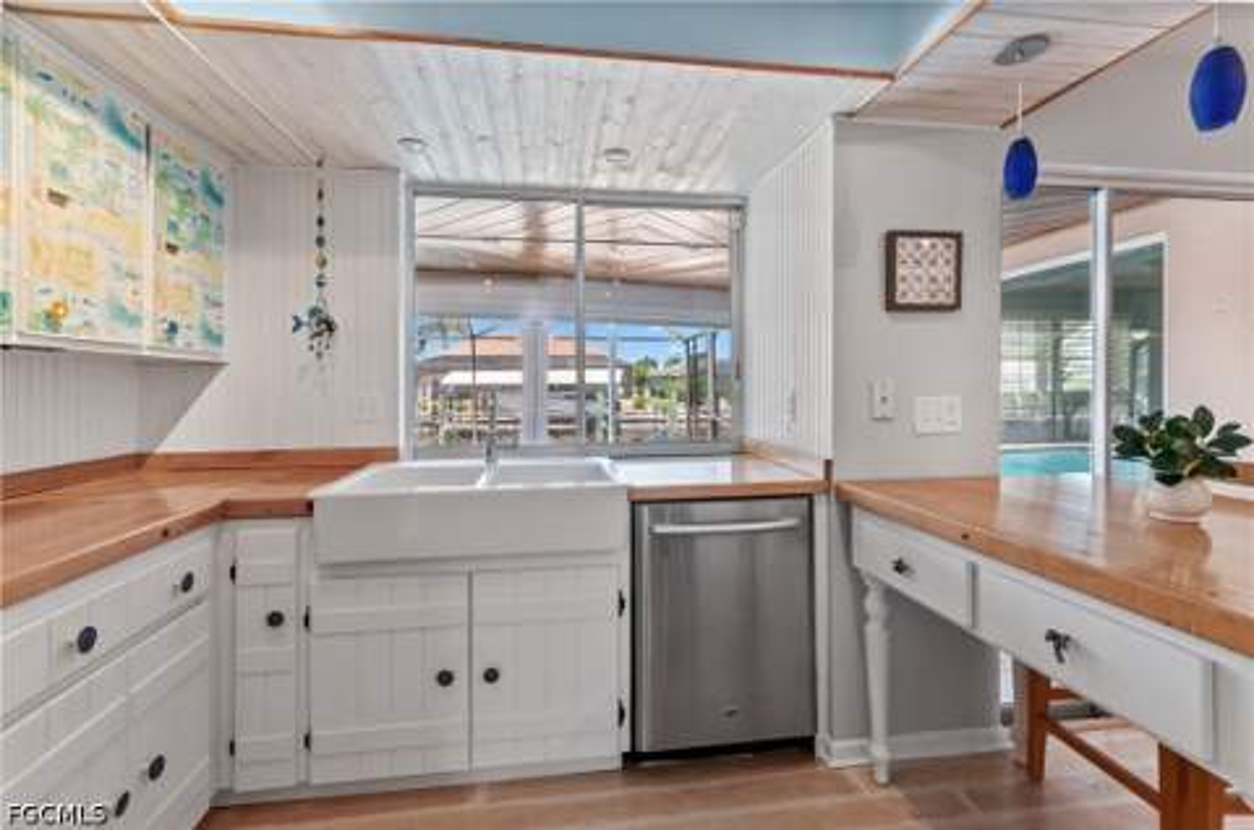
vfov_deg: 77.1
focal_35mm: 15
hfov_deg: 100.5
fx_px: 521
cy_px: 415
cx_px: 627
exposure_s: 1/6
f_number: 8
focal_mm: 10
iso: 200
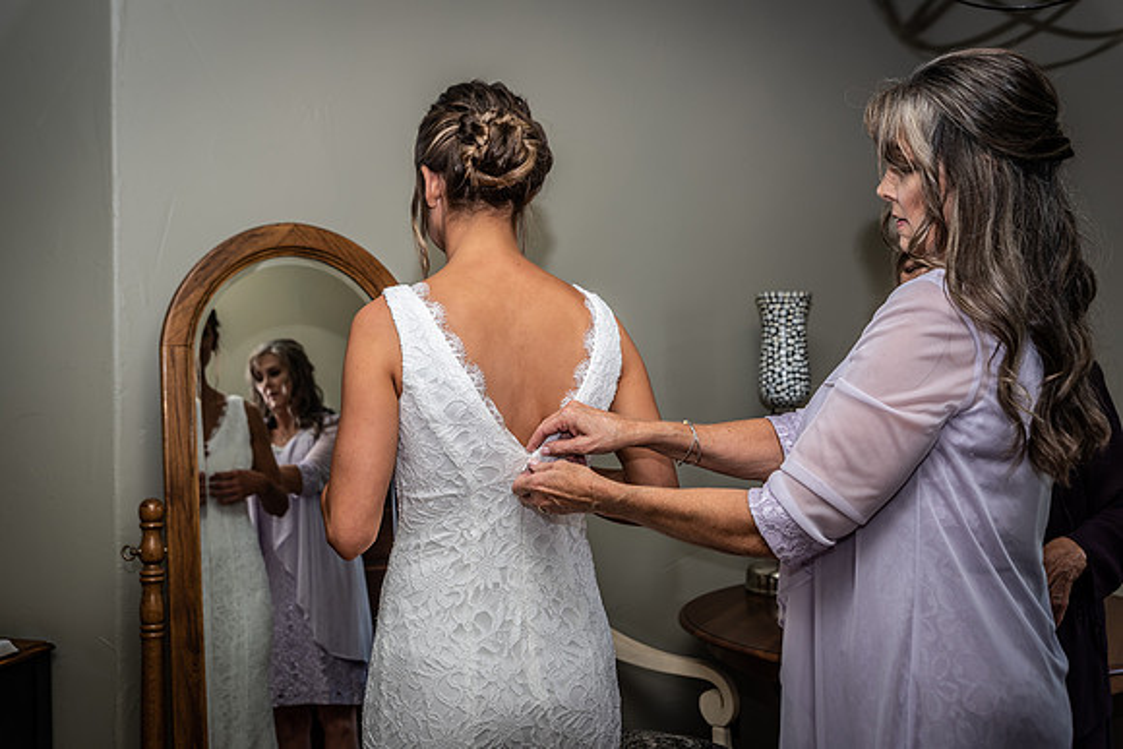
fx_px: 1310
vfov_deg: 31.9
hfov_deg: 46.4
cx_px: 562
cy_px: 374
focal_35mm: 42
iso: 250
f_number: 4.5
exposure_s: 1/160
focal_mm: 42
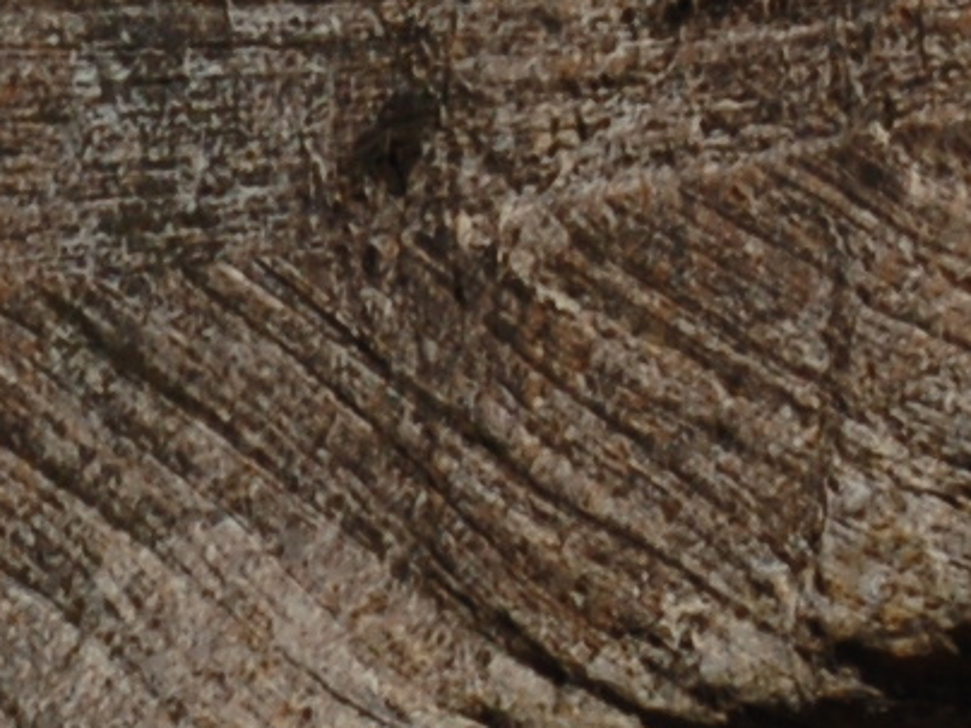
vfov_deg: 1.7
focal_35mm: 858
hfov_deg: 2.3
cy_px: 687
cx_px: -911
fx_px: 24067
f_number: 18
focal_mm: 80
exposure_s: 1/80
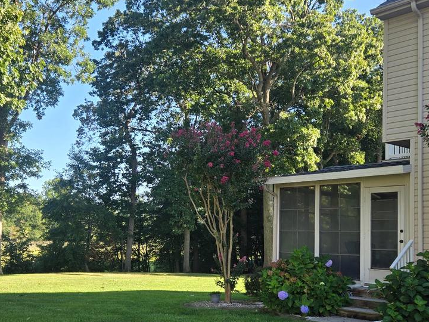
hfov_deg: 41.2
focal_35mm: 46
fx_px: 570
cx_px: 217
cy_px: 203
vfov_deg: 31.4
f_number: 1.8
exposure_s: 1/493
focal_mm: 5.4
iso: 25
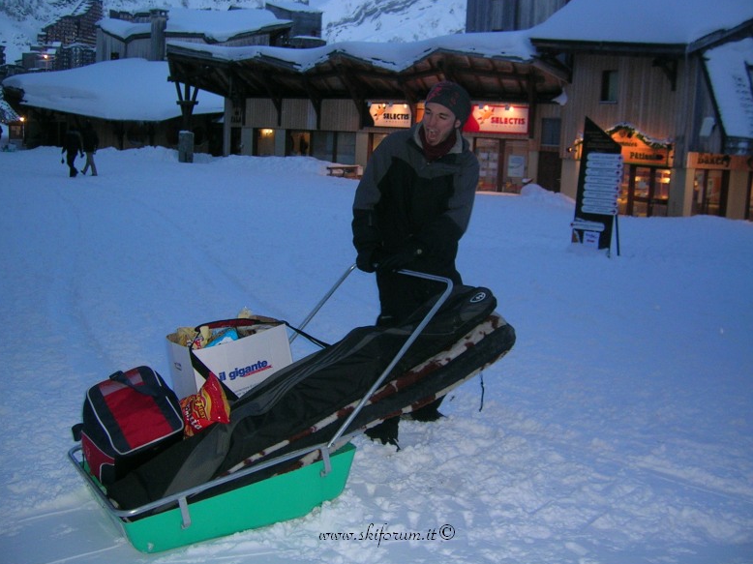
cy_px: 281
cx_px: 382
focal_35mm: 36
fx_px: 783
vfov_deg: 39.6
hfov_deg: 51.4
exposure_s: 1/60.1
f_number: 2.8
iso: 84
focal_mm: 5.4
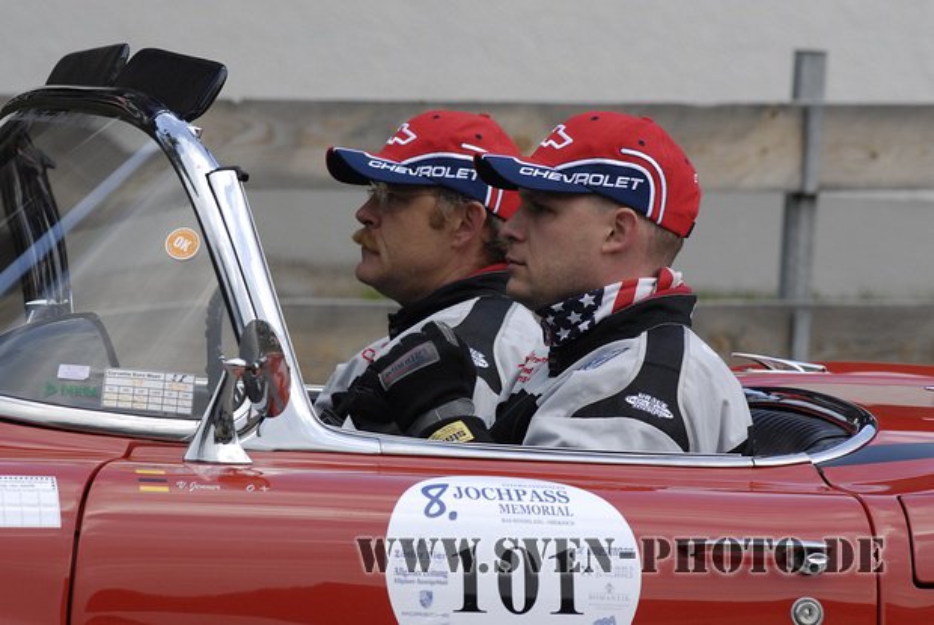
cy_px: 312
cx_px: 467
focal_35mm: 240
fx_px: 6234
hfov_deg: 8.6
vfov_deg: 5.7
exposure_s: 1/250
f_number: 8
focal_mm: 160
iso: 400
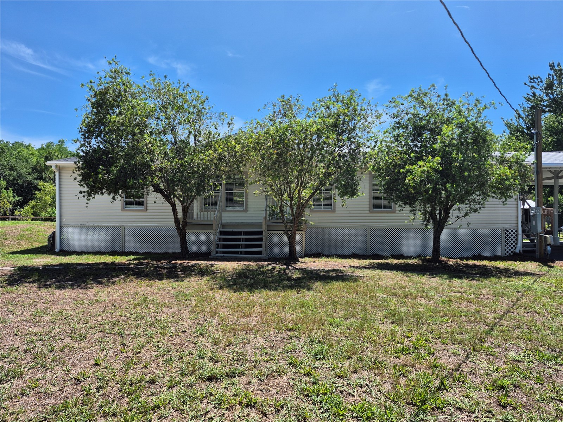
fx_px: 374
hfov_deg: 73.9
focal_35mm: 23
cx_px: 282
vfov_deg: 58.9
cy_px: 211
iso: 25
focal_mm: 5.4
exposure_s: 1/1688
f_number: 1.8
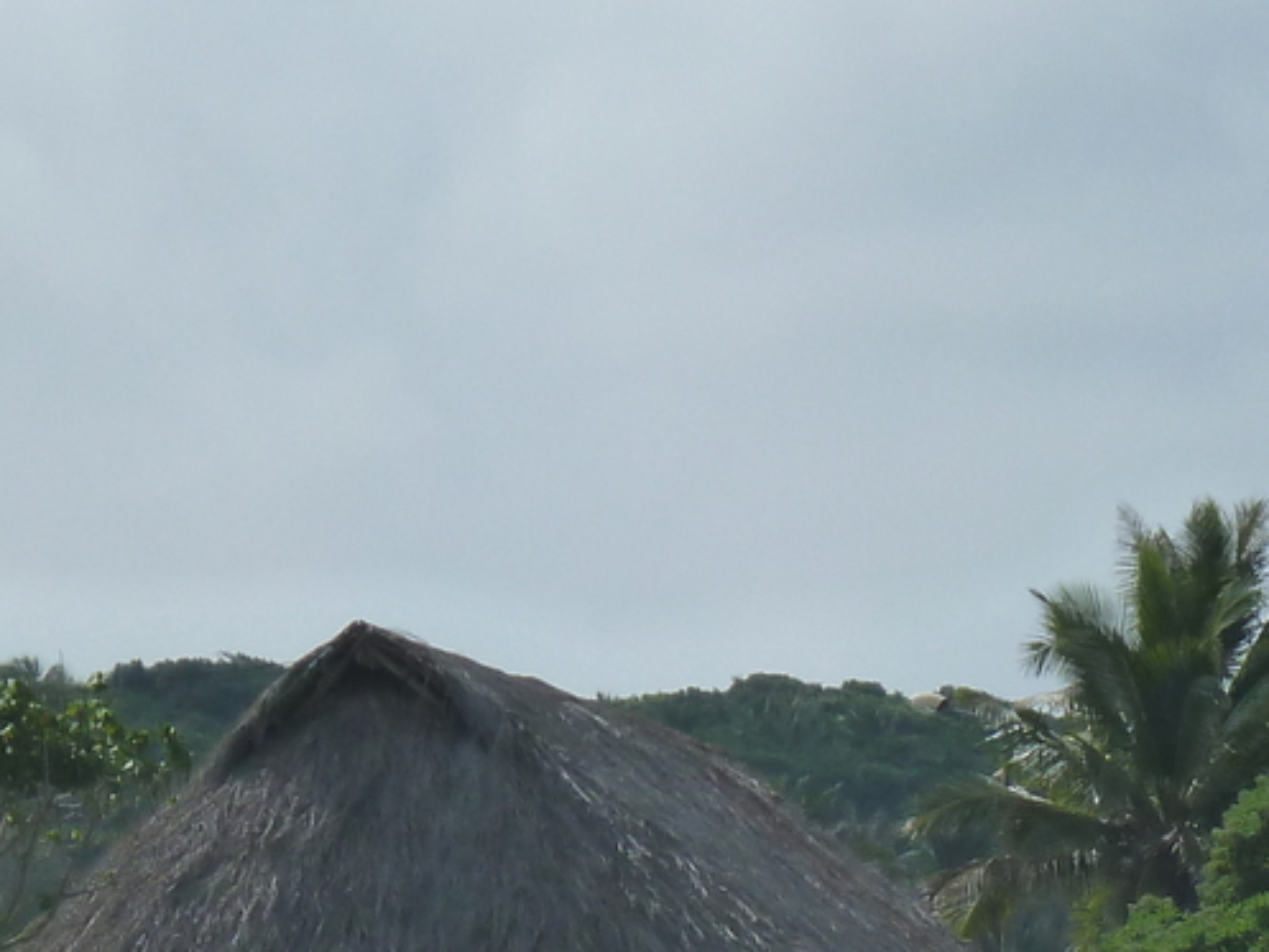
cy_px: 1266
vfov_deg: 4.4
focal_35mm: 335
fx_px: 12284
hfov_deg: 5.9
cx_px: 1443
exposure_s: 1/1000
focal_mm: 17
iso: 125
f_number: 5.6
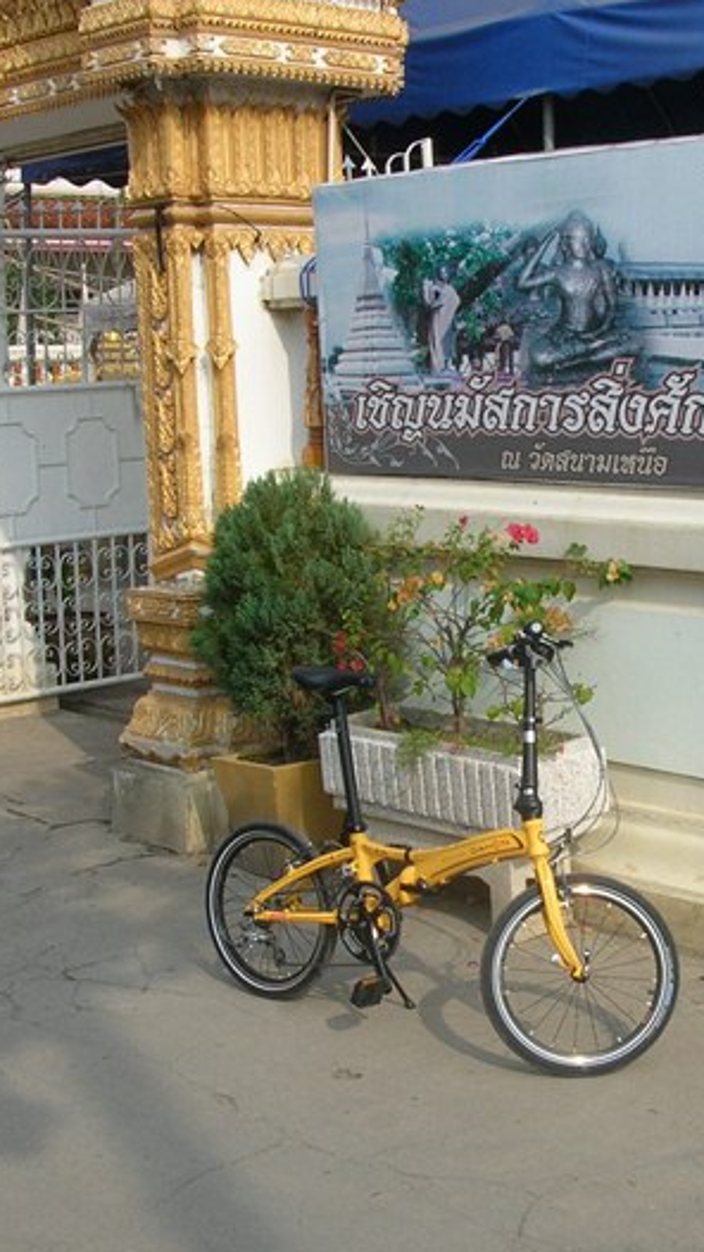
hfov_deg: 20.5
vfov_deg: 36.0
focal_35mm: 58
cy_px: 646
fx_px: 1924
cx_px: 559
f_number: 5.6
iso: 50
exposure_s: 1/230
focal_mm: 5.8
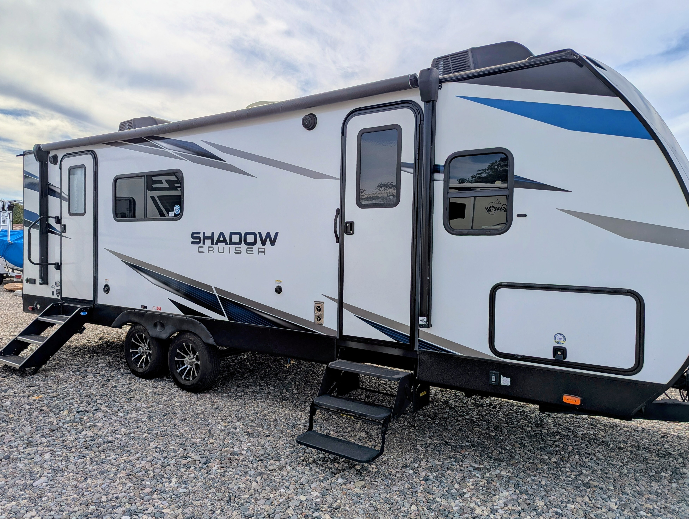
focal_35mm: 24
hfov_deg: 71.5
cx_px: 344
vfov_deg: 56.9
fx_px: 478
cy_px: 260
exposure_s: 1/5376
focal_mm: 6.81
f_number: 1.85
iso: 47
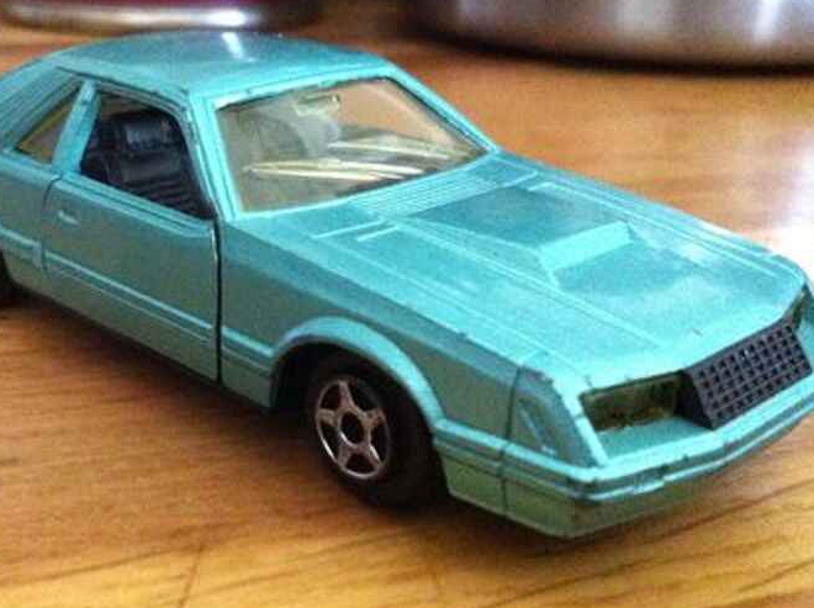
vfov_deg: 27.5
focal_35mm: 53
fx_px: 1244
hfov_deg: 35.6
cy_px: 295
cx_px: 224
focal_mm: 3.85
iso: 1000
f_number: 2.8
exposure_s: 1/17
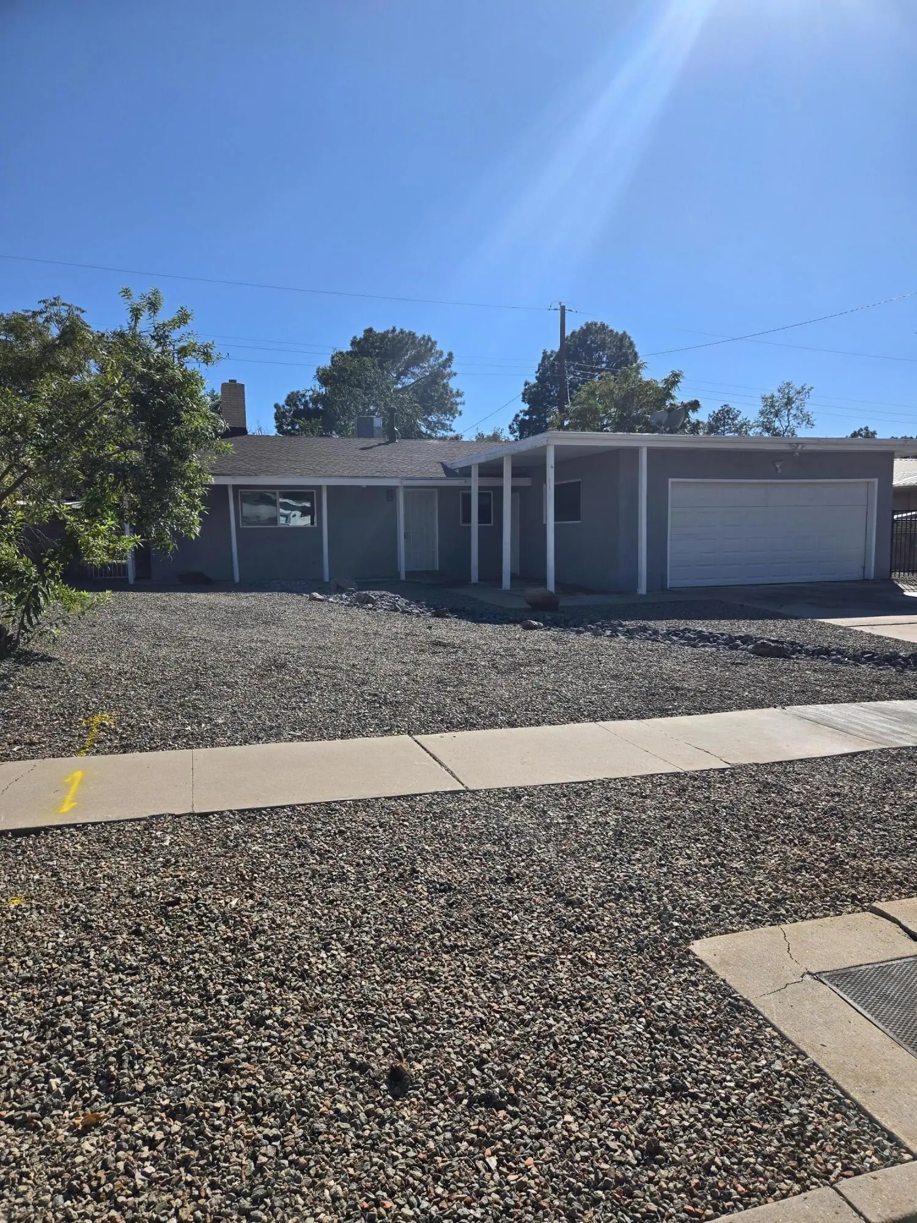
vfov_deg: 73.9
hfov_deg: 58.9
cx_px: 458
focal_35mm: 23
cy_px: 612
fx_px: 812
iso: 32
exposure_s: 1/2921
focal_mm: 5.4
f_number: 1.8
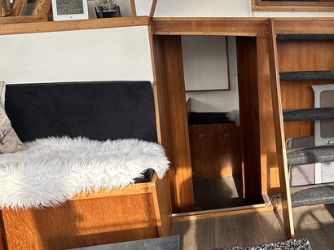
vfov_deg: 35.1
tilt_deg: -18.6
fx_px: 395
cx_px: 310
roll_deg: -0.3
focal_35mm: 41
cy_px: 135
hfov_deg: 41.6
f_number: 2.2
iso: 40
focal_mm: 2.22
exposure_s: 1/99
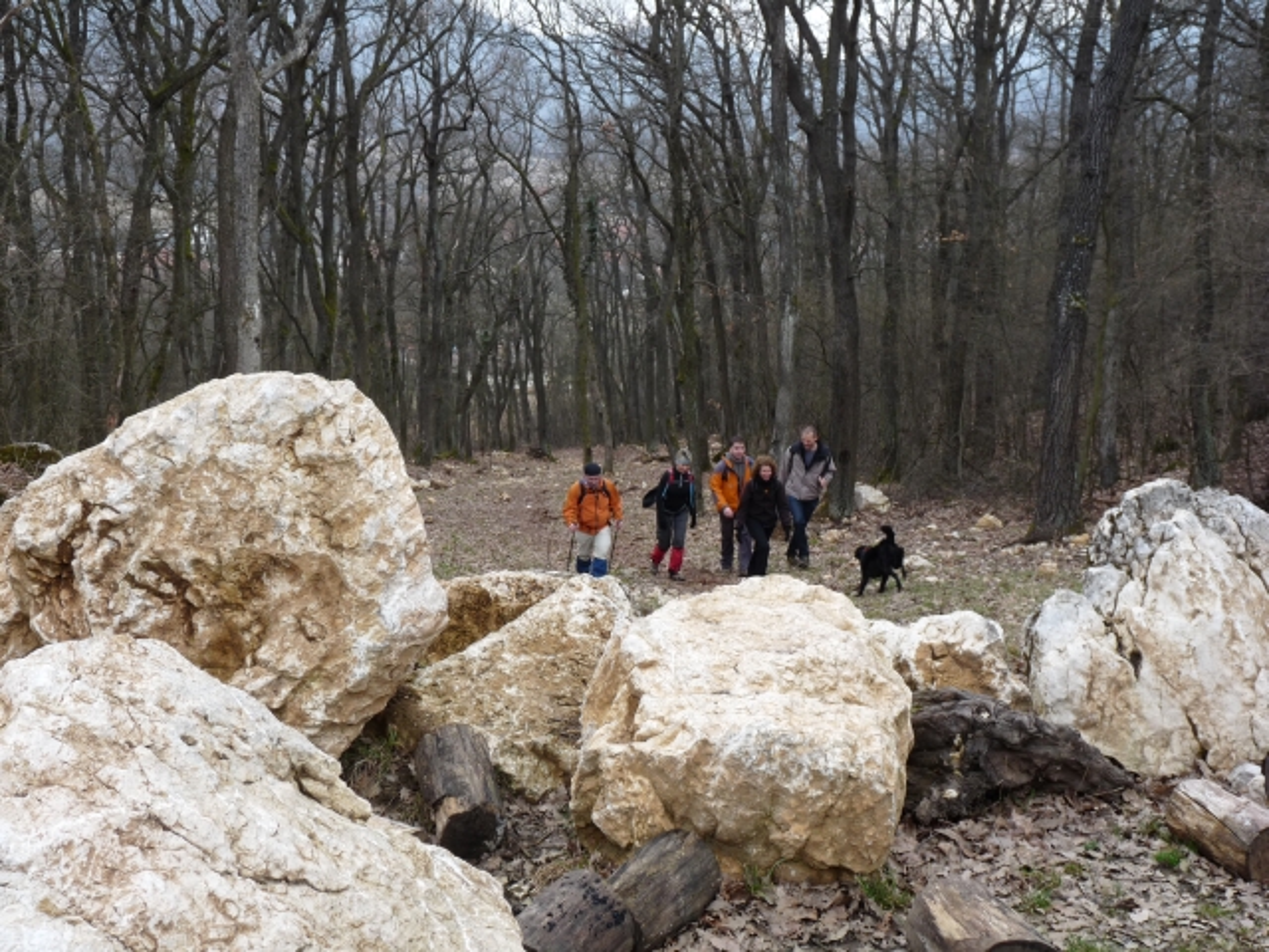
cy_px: 476
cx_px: 634
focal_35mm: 43
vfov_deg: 33.6
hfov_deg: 43.9
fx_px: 1576
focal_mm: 7.6
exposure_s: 1/160
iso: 100
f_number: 4
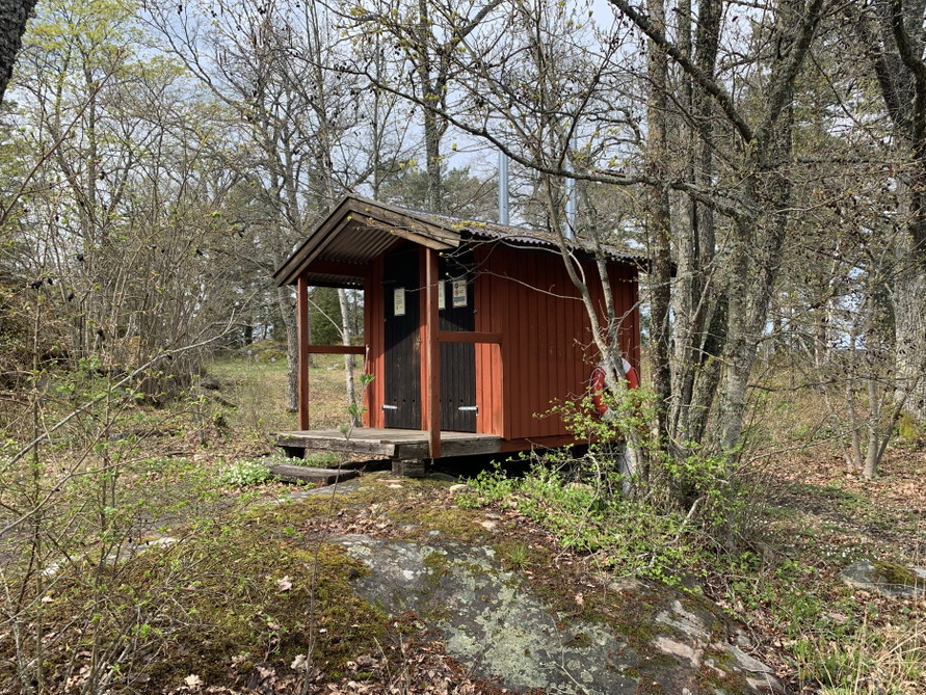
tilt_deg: +1.2
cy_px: 357
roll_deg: +2.3
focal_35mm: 28
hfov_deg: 63.4
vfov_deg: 49.8
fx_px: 749
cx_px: 478
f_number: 1.8
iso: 25
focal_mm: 4.25
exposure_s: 1/722
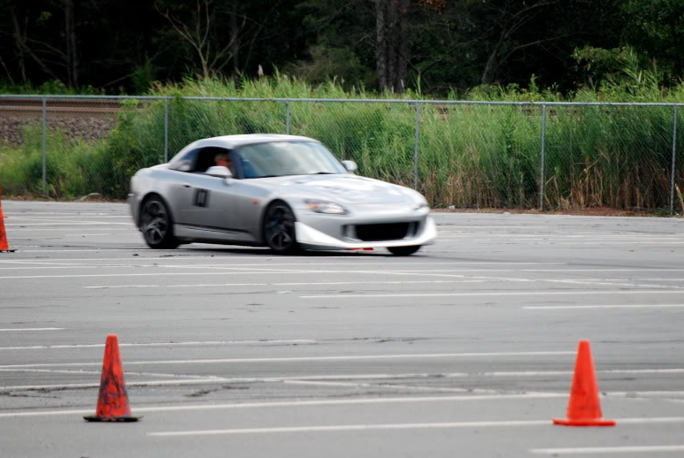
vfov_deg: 3.5
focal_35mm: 397
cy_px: 173
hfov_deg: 5.2
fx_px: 7554
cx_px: 350
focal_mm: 200
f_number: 5.6
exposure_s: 1/160
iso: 100
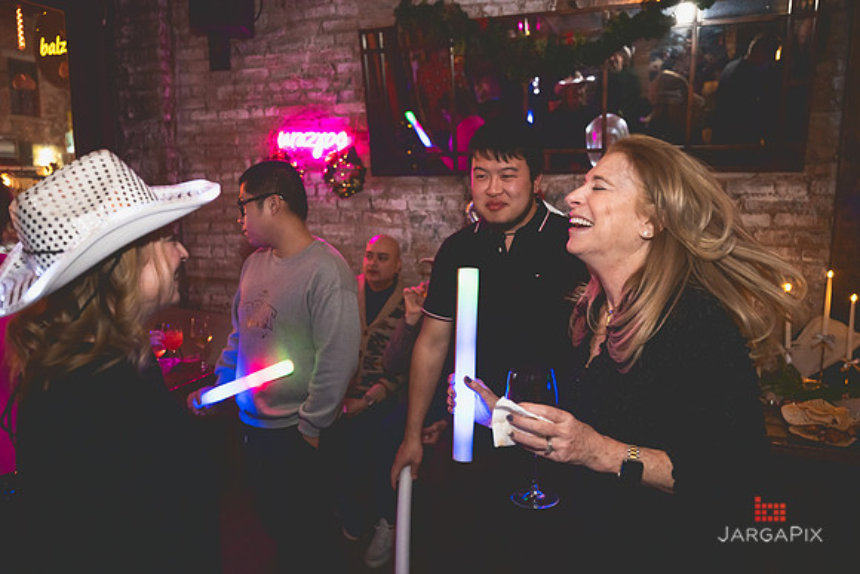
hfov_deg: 66.1
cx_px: 430
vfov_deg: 46.9
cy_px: 287
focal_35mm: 28
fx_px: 661
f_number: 2.8
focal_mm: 27.5
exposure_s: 1/100
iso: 3200
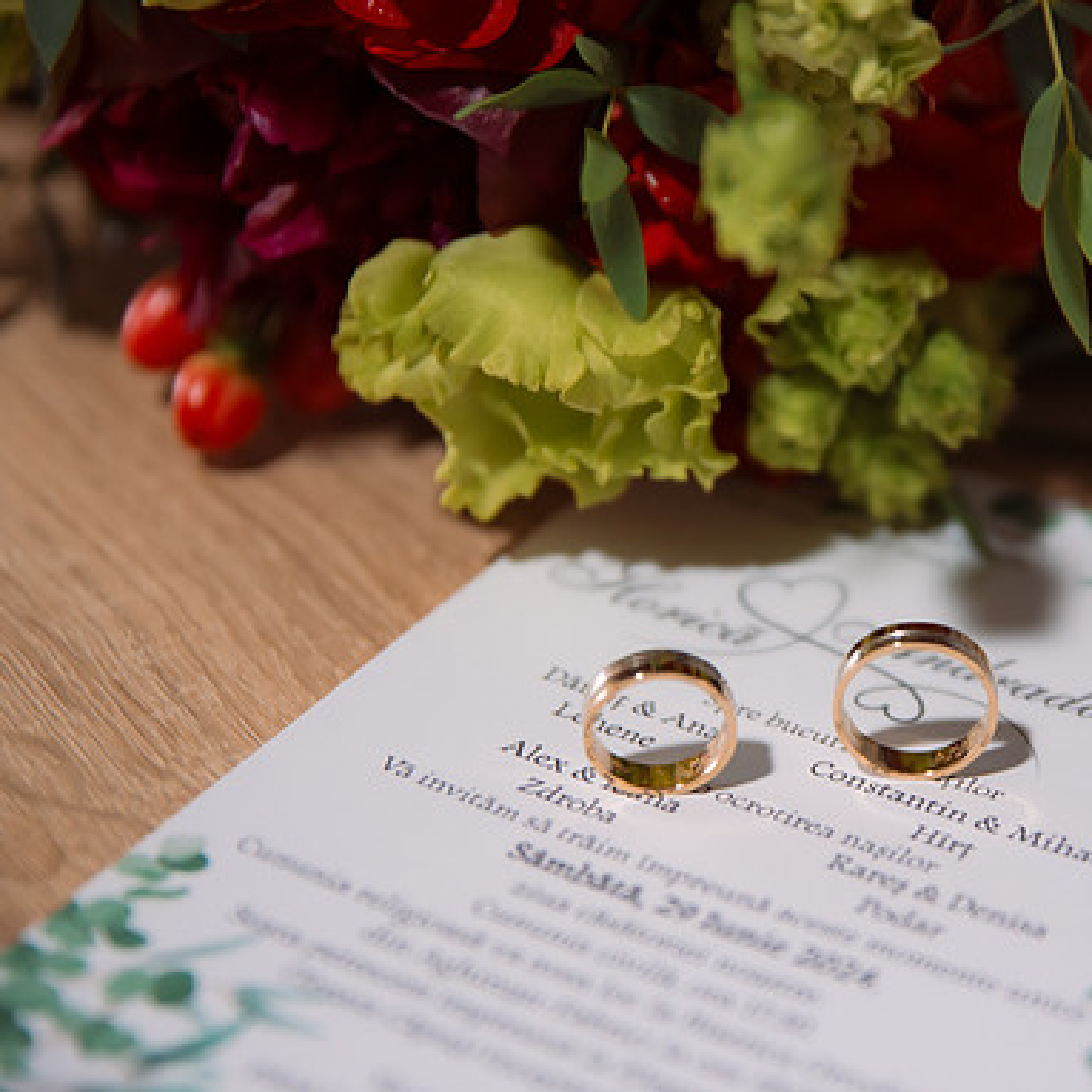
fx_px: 3712
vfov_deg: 16.7
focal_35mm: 104
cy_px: 558
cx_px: 931
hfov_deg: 16.6
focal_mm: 70
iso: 640
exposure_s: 1/160
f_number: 2.8
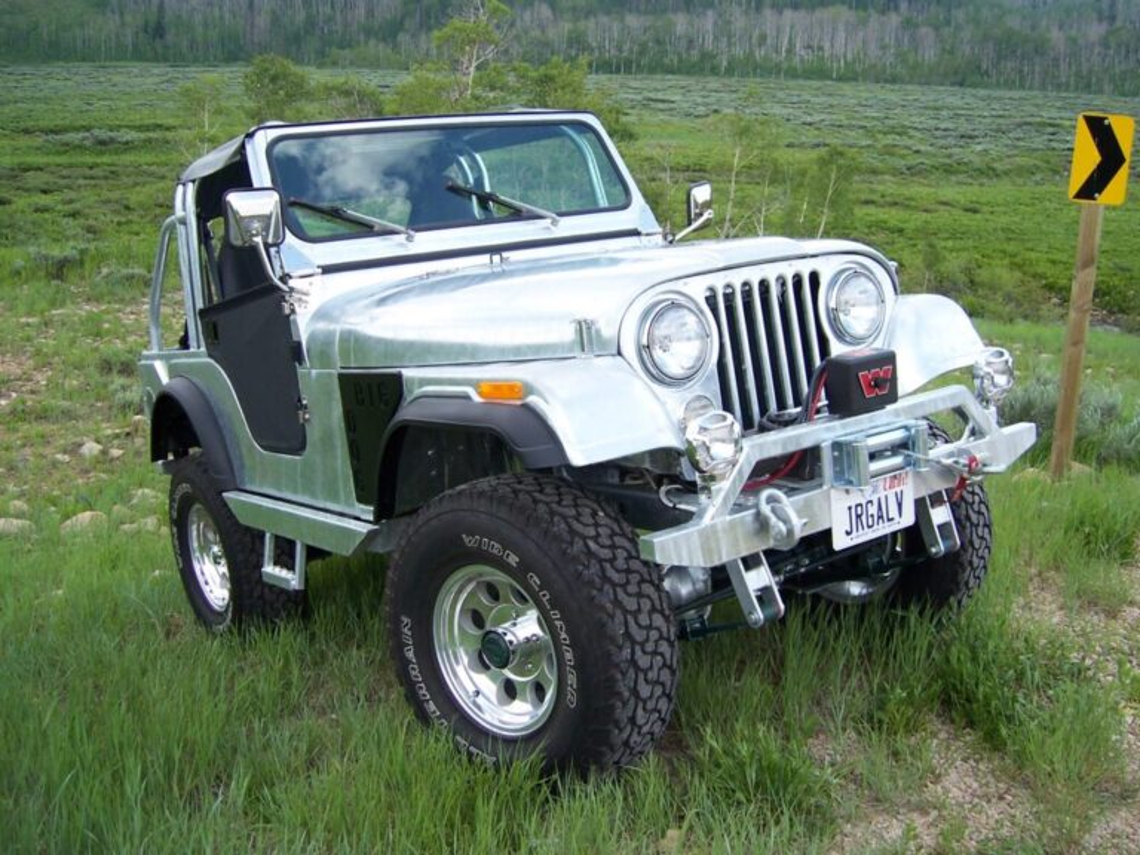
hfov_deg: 51.4
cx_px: 570
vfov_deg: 39.7
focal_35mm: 36
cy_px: 428
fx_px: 1186
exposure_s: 1/350
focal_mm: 6
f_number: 3
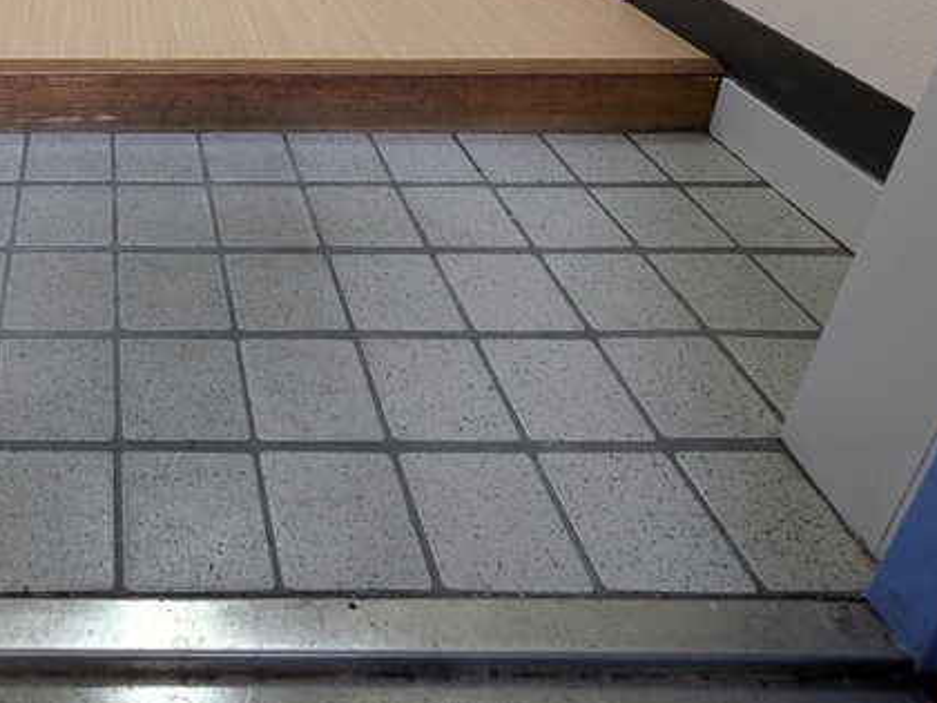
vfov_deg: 38.7
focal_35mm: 32
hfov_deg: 50.7
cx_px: 103
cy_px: -13
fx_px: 866
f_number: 2.2
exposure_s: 1/60
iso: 53
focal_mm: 1.83
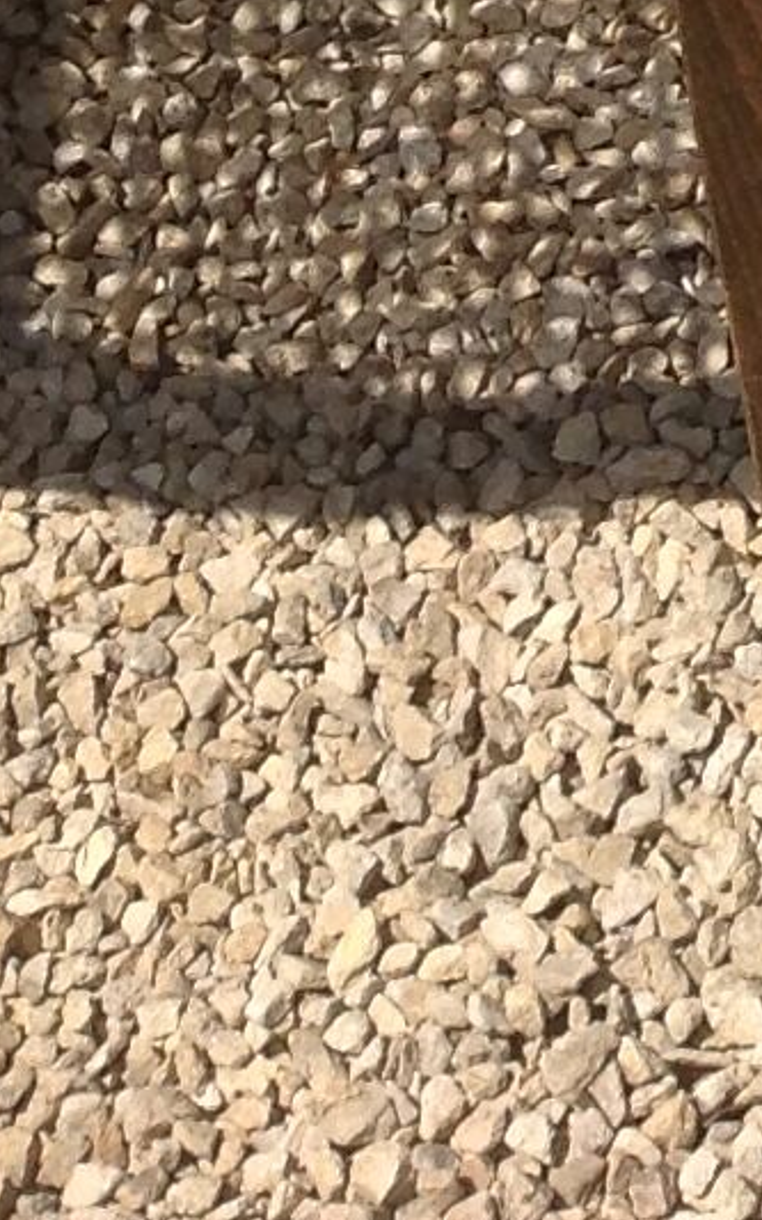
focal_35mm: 180
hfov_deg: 6.8
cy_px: -1621
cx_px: 2043
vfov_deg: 10.2
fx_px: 5983
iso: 50
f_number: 2.4
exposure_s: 1/2160
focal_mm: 4.28
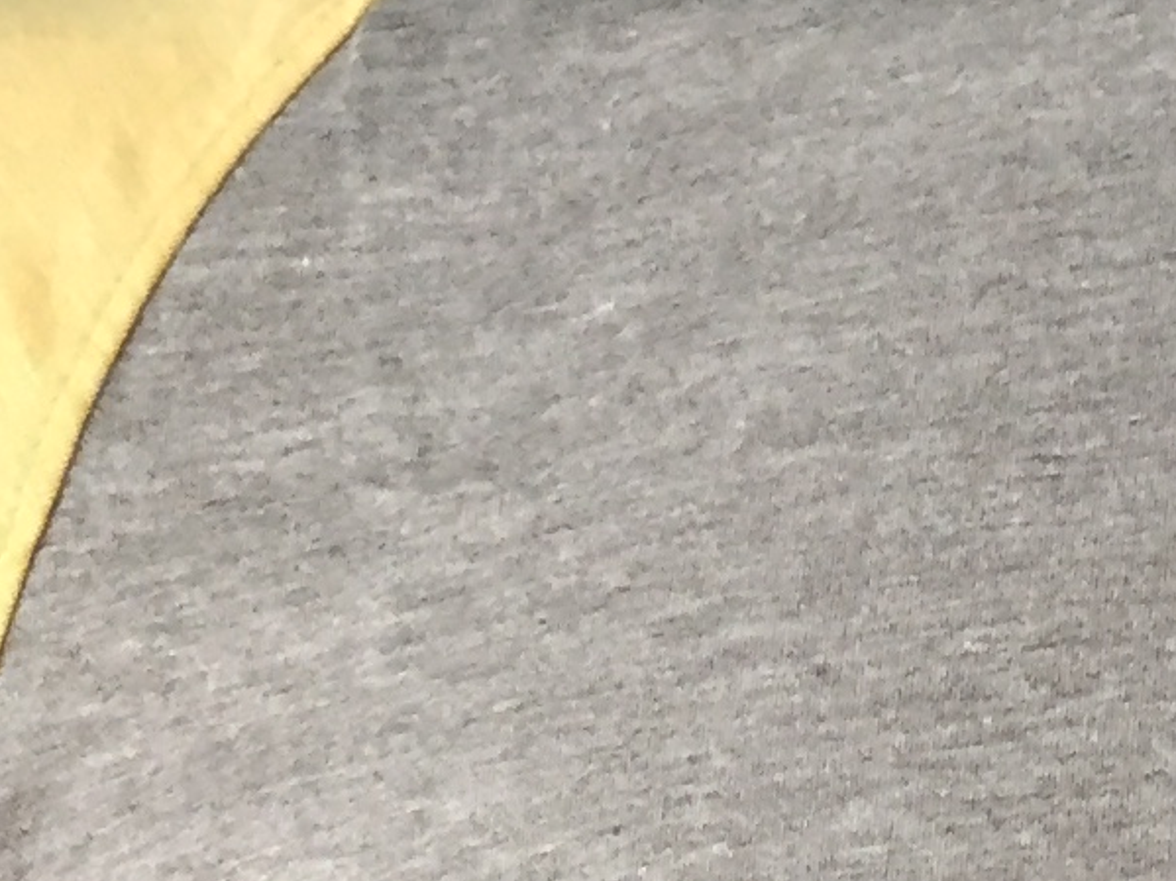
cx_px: 1645
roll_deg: +0.9
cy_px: 1852
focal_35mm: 158
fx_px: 5367
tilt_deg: -0.7
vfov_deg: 8.8
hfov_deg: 12.0
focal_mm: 4.15
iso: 125
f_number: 2.2
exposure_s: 1/33
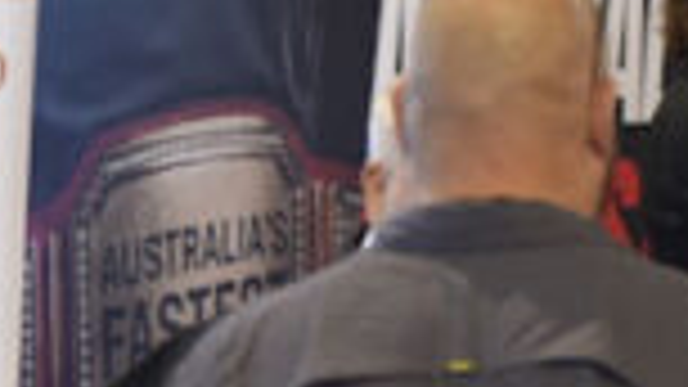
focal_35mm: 246
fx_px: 4487
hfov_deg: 8.6
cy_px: 994
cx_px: -288
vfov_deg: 4.8
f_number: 2.2
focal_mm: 35
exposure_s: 1/60
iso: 800
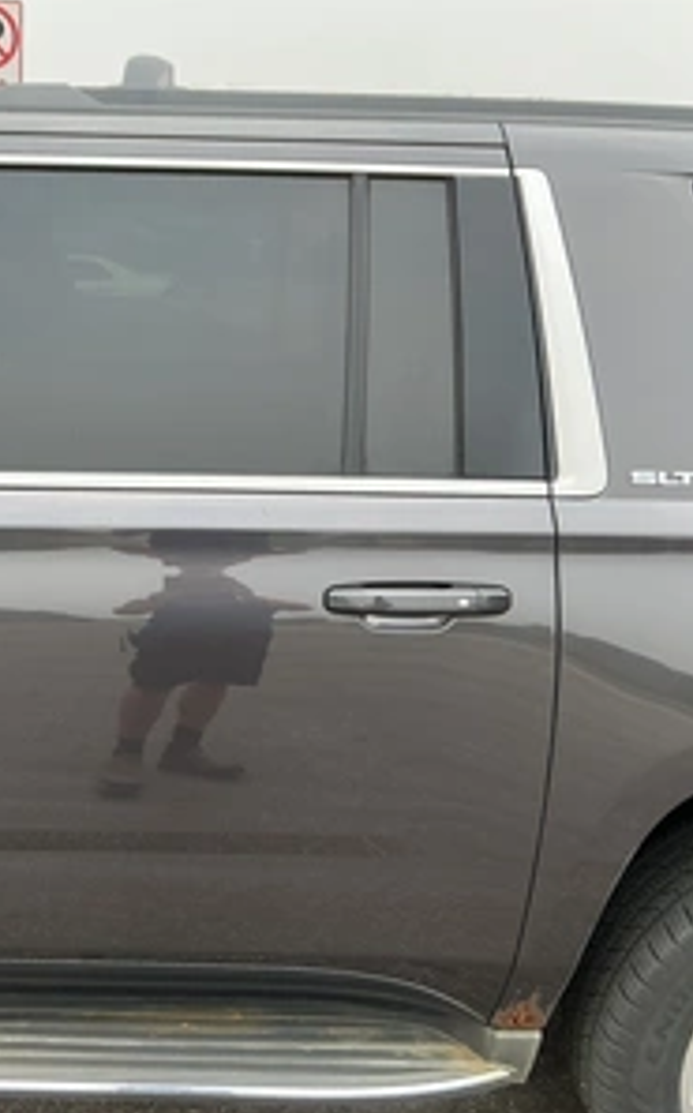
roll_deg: -2.4
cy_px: 555
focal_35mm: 40
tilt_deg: -14.7
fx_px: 1212
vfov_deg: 49.3
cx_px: 172
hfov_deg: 31.3
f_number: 1.8
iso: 25
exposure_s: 1/425
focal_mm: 3
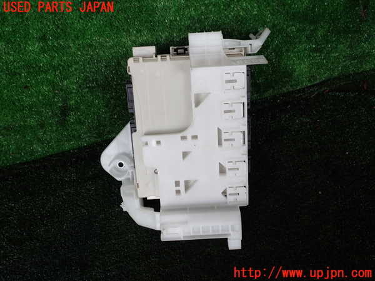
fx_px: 325
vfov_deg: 46.8
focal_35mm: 30
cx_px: 188
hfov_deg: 60.0
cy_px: 140
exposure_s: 1/100
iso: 100
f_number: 3.2
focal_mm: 5.4
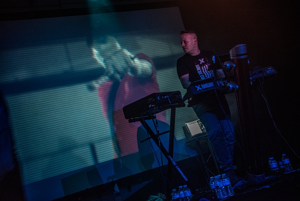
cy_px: 100
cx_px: 150
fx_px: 434
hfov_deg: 38.2
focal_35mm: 52
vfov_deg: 26.0
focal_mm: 52
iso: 4000
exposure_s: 1/80
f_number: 2.8
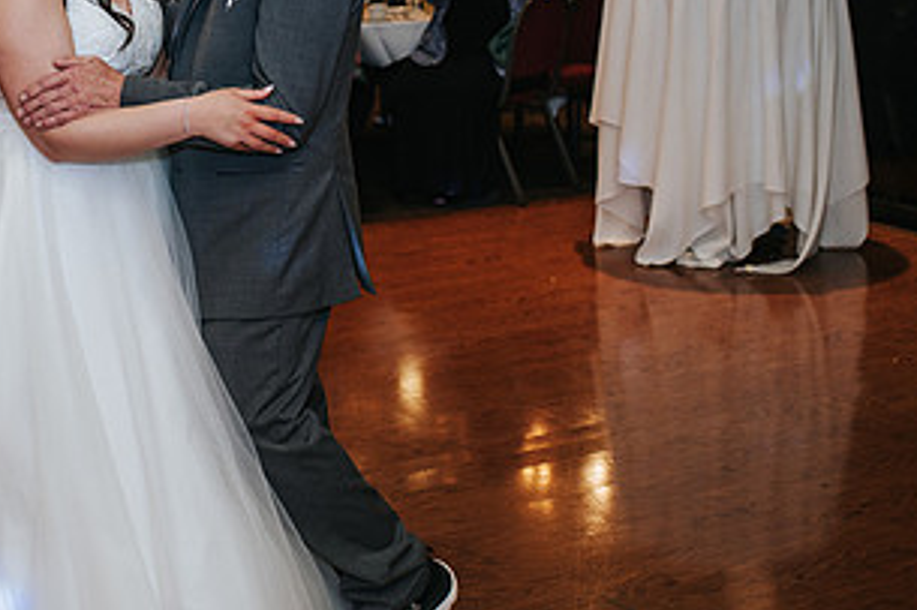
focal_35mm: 72
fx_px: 1833
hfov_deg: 27.4
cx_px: 163
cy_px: 63
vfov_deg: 18.6
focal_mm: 35
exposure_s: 1/200
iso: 800
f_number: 2.8
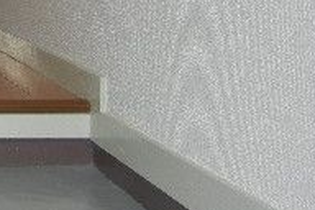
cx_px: -164
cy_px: -2
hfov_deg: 17.5
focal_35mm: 104
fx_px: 910
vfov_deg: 13.0
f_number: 3.5
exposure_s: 1/142
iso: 160
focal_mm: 5.4
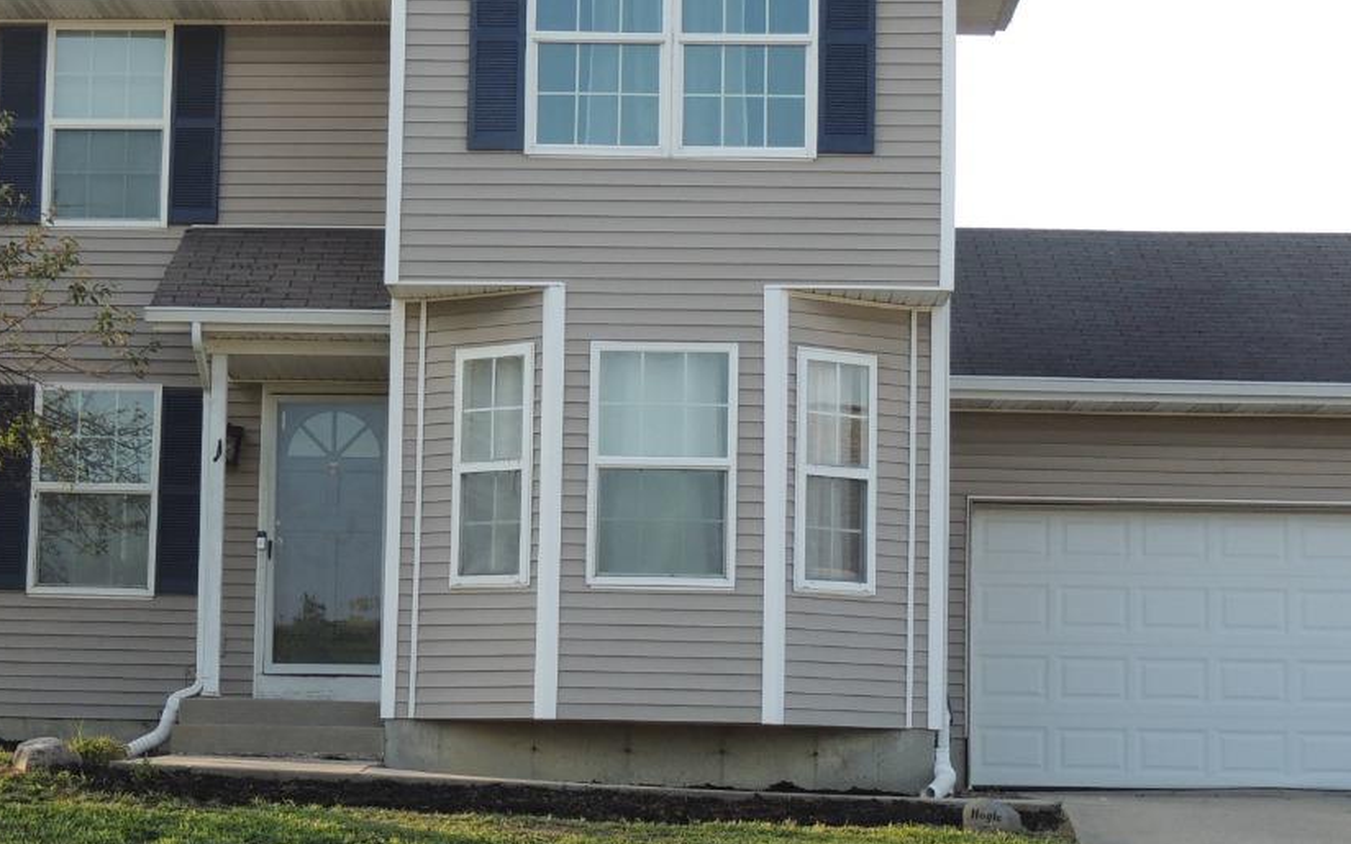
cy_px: 468
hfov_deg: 24.9
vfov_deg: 15.7
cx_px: 526
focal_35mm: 83
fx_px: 3056
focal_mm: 7.6
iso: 100
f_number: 3.4
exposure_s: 1/250
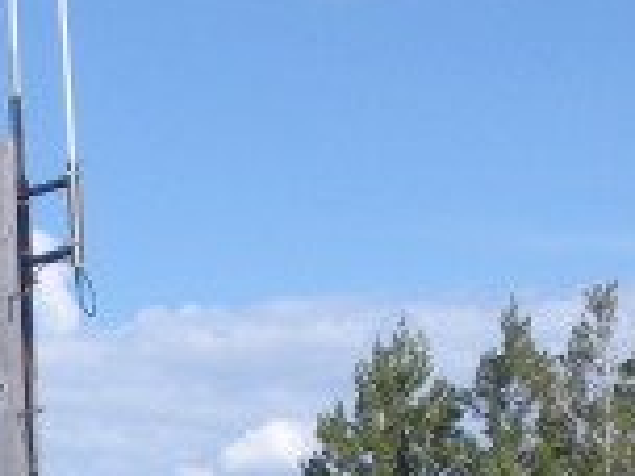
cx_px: 217
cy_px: 1027
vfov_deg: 7.4
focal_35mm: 190
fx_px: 3485
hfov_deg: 10.4
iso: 64
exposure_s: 1/715
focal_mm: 6.3
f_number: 3.5
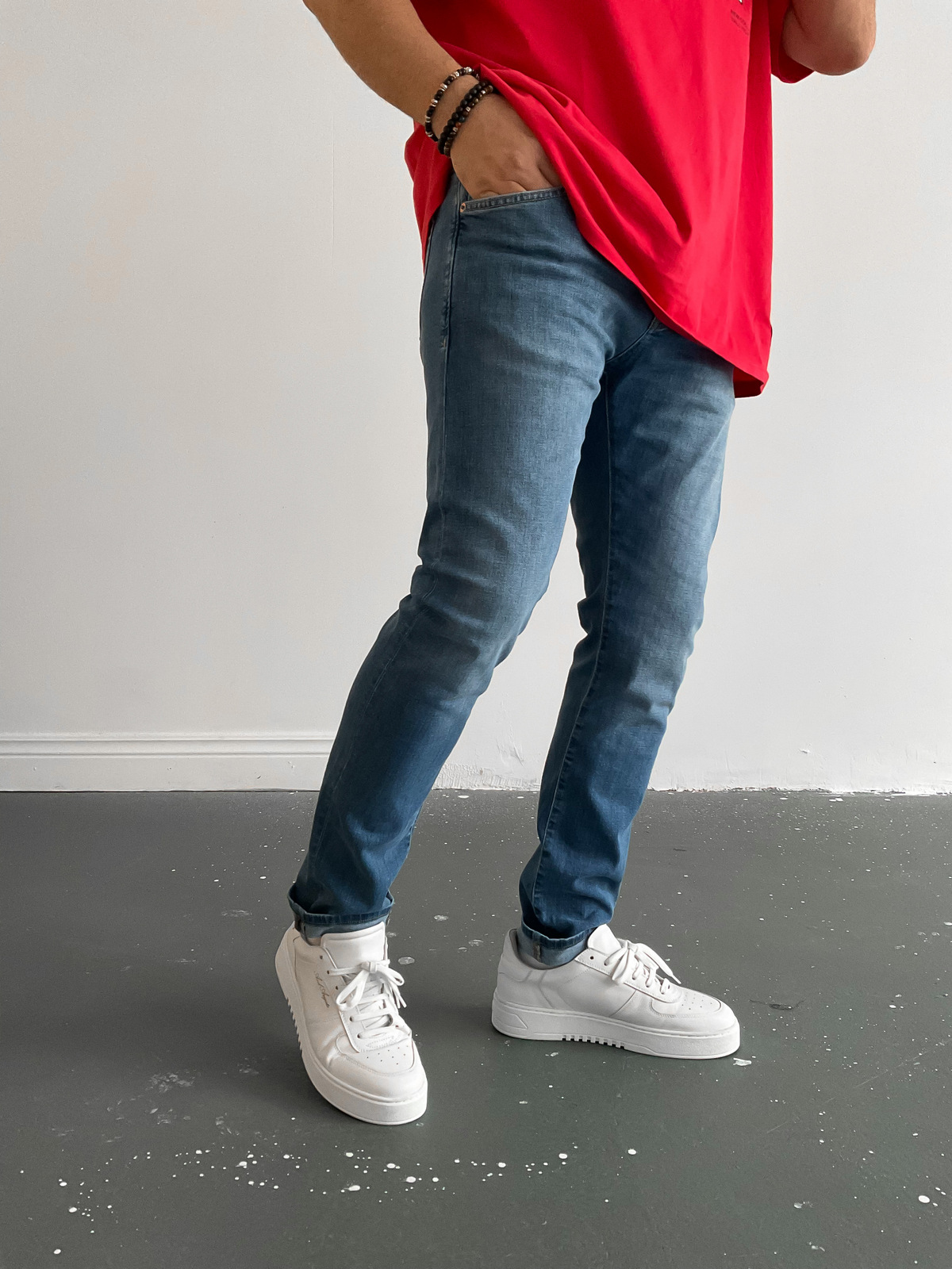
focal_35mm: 29
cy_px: 634
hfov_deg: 48.2
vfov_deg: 61.7
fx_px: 1063
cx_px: 476
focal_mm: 3
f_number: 1.8
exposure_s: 1/60
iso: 200
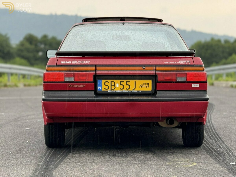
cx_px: 118
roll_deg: -0.3
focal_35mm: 120
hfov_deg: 16.4
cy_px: 88
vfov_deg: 12.3
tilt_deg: -3.7
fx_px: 818
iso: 64
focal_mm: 15.66
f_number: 2.8
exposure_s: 1/99
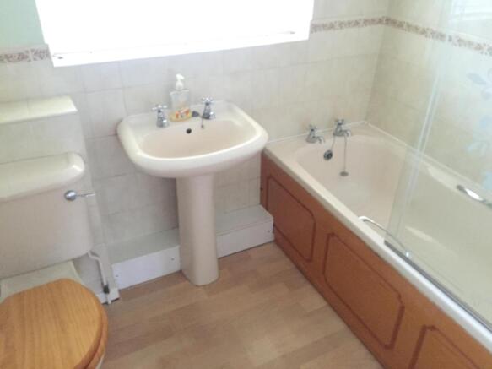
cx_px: 246
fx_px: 412
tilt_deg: -32.0
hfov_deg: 61.7
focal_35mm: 29
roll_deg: -0.8
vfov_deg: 48.2
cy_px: 184
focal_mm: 4.15
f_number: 2.2
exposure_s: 1/17
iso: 320
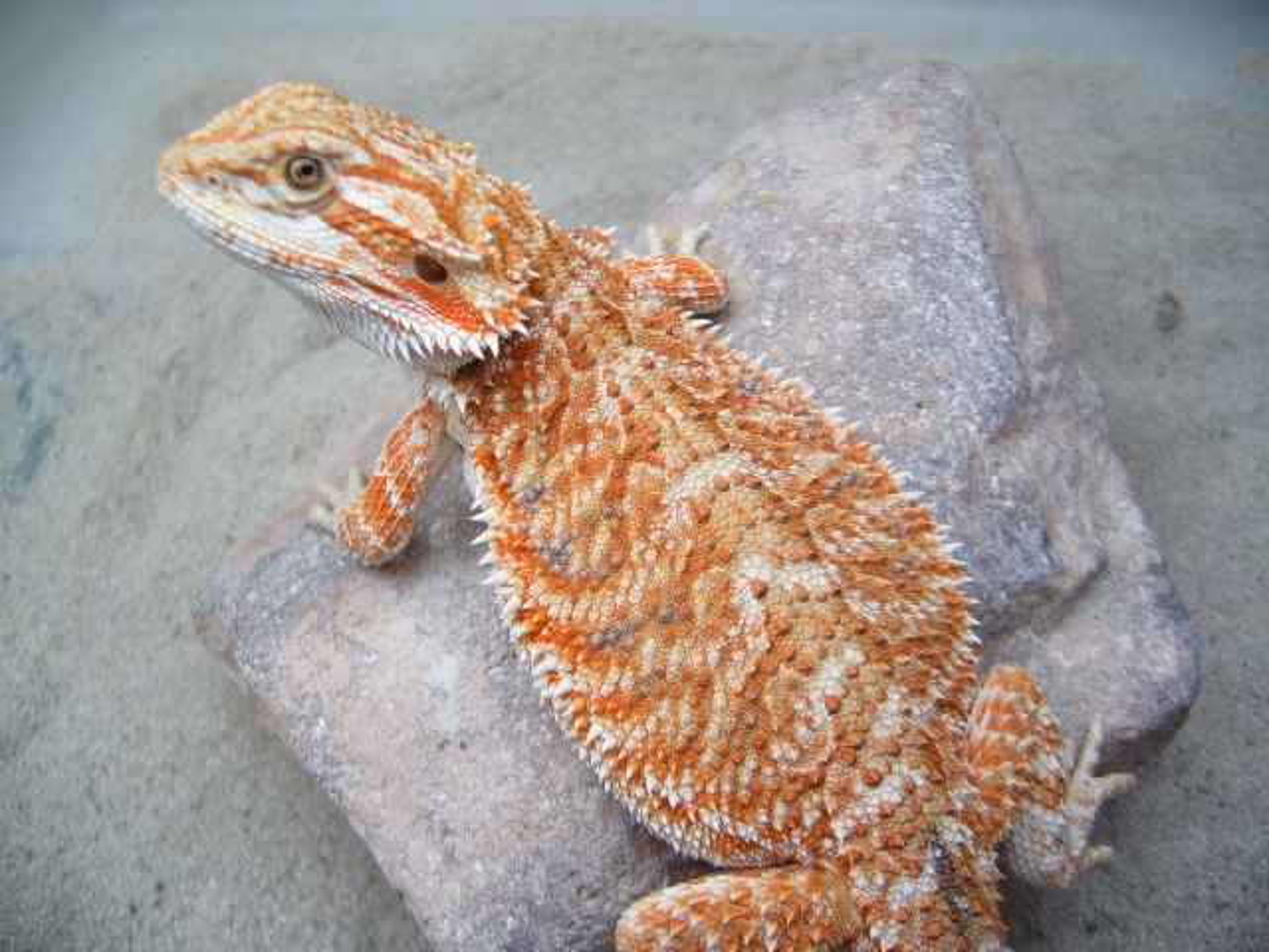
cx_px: 634
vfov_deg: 38.7
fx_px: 1356
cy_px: 476
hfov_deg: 50.1
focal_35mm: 37
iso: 63
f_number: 2.9
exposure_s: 1/60
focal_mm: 6.2
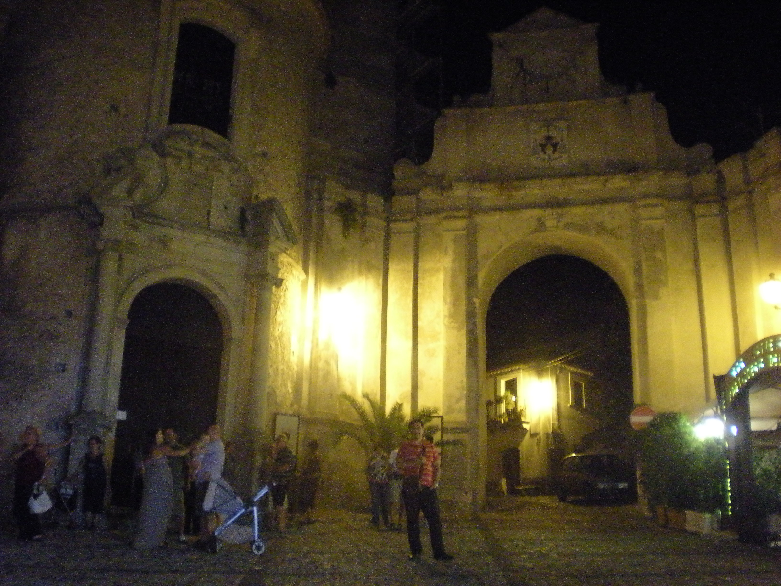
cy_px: 293
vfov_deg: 37.7
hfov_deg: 49.0
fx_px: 857
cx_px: 390
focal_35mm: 38
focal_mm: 6.3
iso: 800
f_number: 3.1
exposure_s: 1/7.6
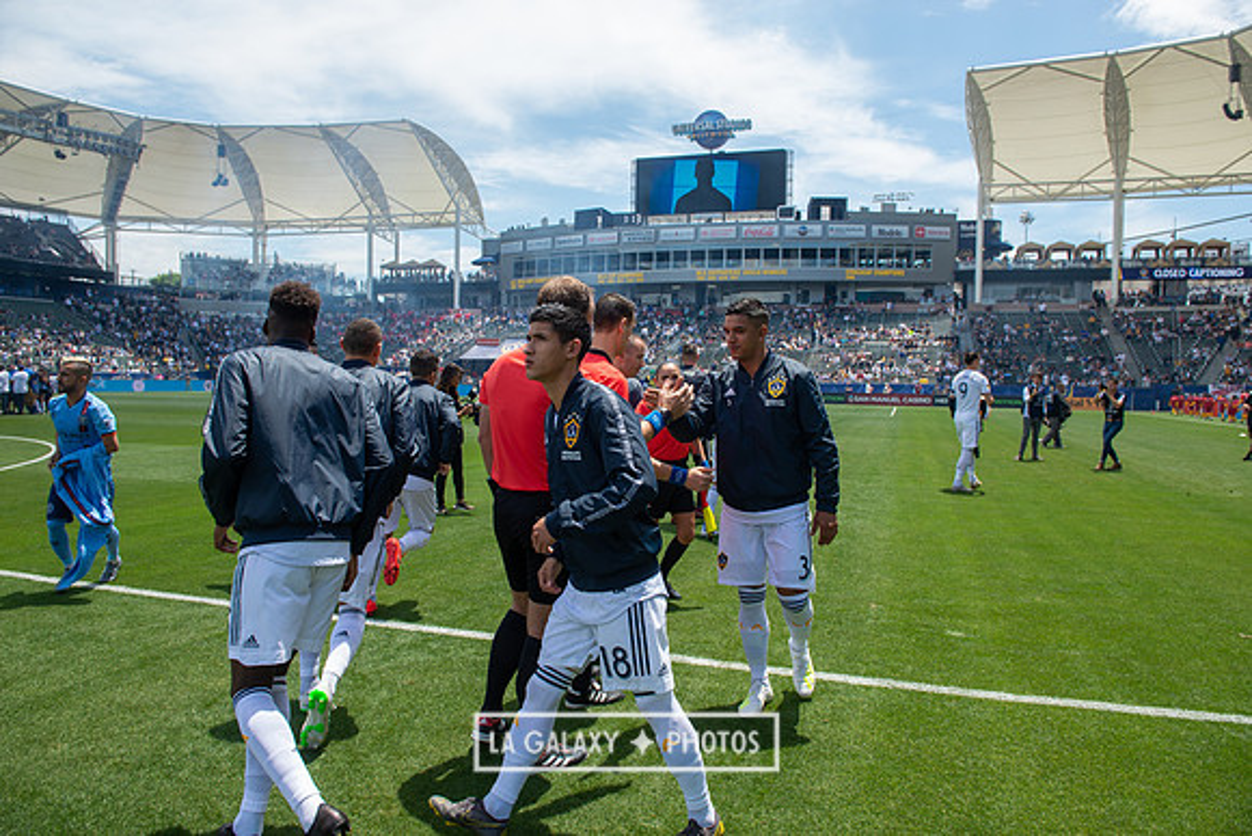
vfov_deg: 53.2
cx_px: 626
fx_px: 835
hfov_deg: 73.7
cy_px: 418
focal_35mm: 24
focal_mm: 24
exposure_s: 1/640
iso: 200
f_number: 5.6
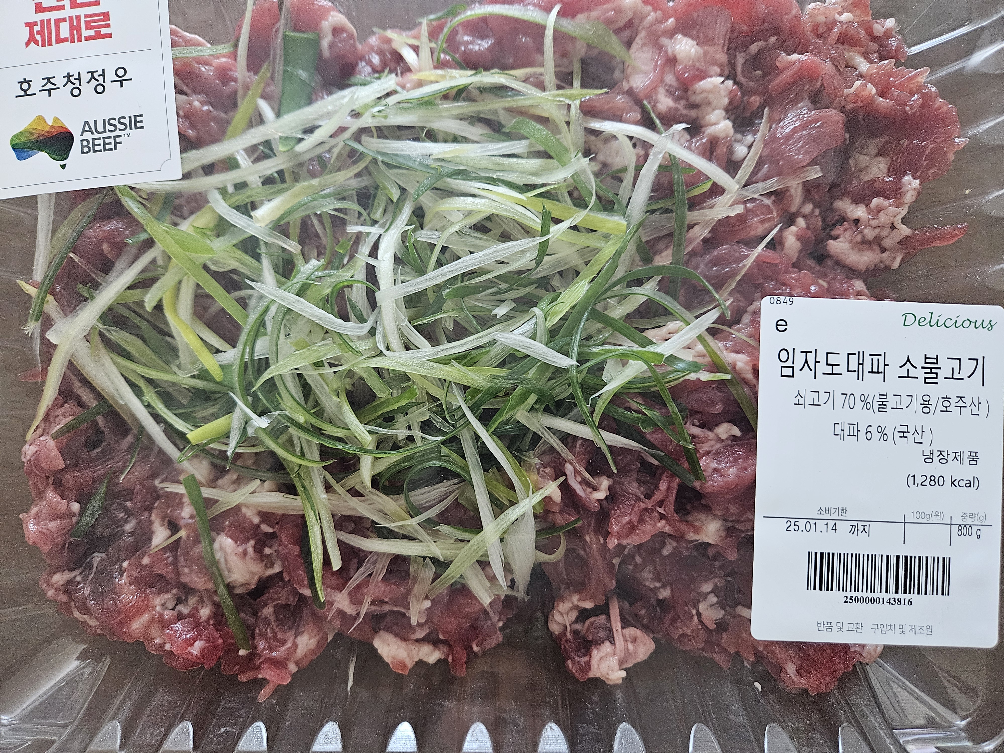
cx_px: 502
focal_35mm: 23
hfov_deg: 73.9
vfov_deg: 58.9
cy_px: 376
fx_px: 667
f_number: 1.8
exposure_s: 1/120
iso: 500
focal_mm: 5.4
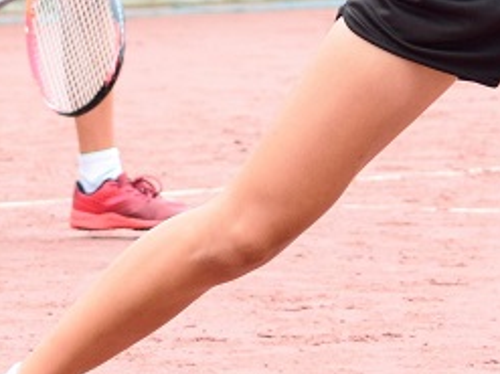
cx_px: 423
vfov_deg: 3.9
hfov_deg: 5.2
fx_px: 5471
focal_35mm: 379
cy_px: -81
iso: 500
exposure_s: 1/1250
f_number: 4.5
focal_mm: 65
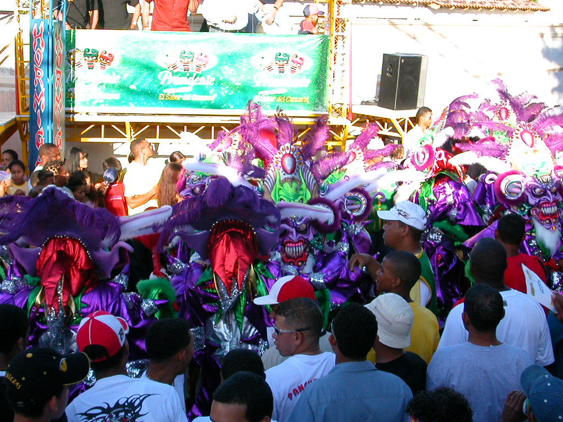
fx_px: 943
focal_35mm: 58
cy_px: 211
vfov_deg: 25.2
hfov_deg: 33.2
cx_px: 282
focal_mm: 8.9
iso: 100
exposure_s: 1/239
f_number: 3.4
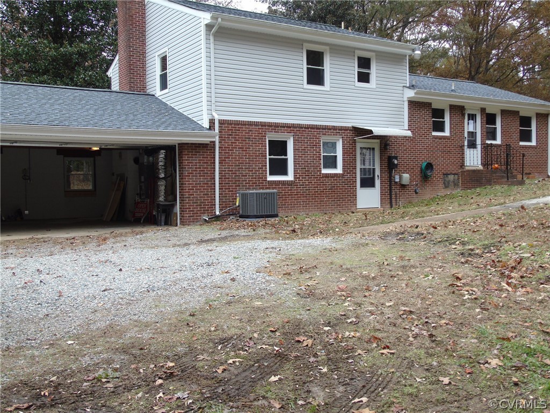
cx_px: 275
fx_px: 540
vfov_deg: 41.8
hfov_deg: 54.0
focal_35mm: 34
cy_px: 206
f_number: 3.8
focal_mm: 6.1
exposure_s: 1/100
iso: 80
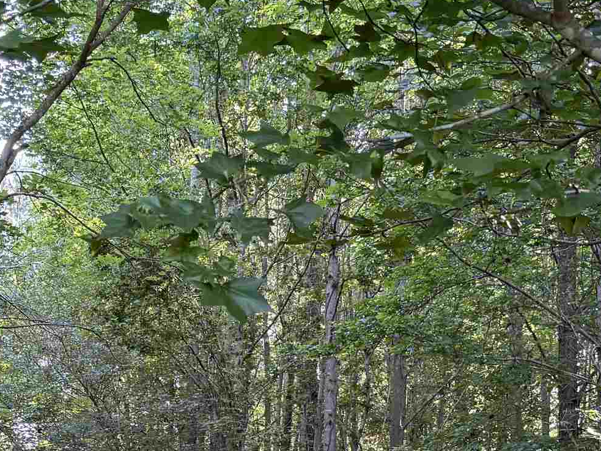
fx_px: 1302
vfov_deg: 19.0
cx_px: 120
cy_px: 462
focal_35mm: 75
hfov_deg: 25.5
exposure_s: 1/73
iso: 200
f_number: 1.78
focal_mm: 6.76
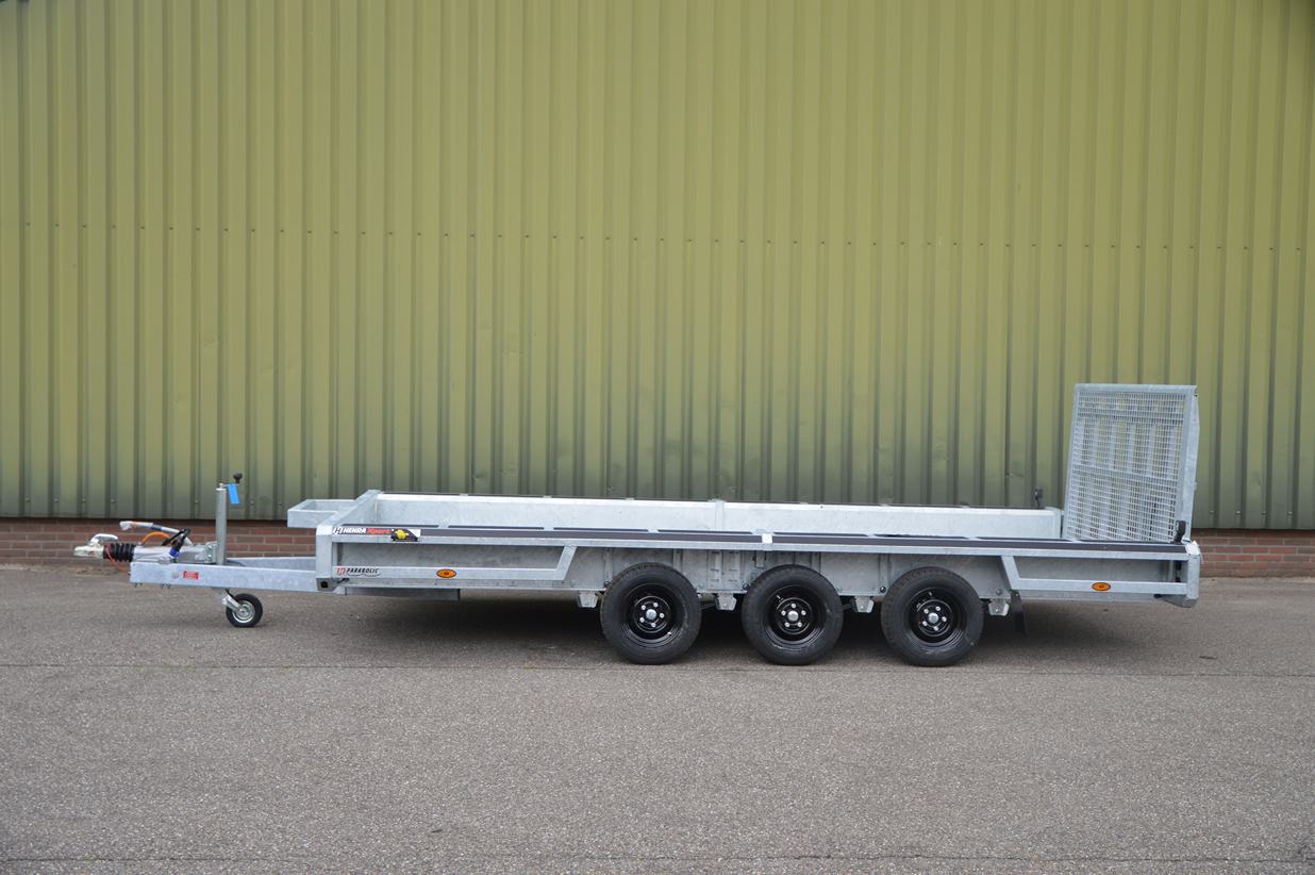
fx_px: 1533
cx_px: 658
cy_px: 438
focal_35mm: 42
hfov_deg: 46.4
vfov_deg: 31.8
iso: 400
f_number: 3.5
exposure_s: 1/200
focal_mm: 28
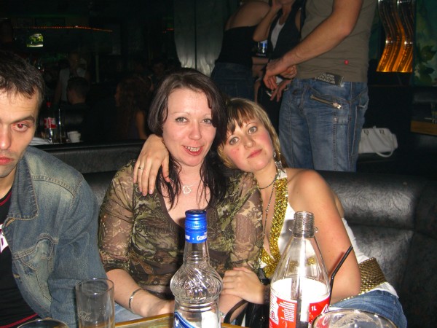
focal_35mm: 38
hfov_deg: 49.0
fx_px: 480
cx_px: 218
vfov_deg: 37.7
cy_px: 164
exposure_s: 1/60
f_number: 2.8
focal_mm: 7.9
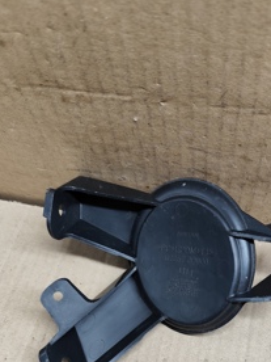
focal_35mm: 40
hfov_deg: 35.5
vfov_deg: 43.8
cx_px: 185
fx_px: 418
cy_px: 307
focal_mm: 6.19
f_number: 1.65
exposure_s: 1/100
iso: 400
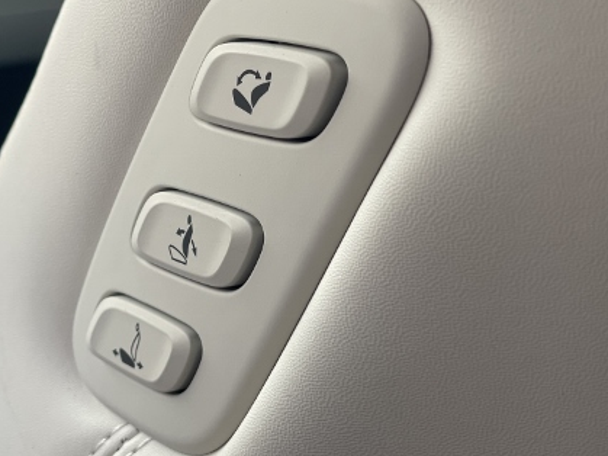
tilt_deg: -17.5
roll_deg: -0.6
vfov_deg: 18.0
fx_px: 1440
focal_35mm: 82
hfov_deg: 23.6
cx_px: 151
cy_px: 182
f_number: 2
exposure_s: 1/122
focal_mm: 6
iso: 40
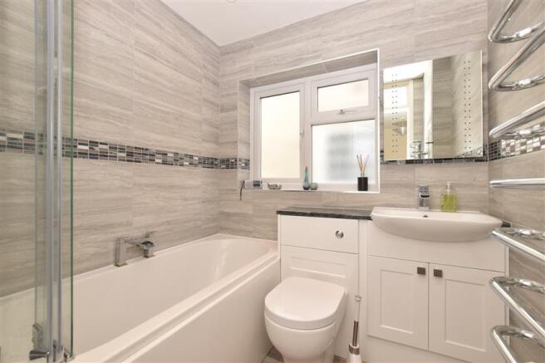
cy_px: 182
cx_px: 272
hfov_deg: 100.4
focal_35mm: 15
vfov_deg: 77.3
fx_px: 227
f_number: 9
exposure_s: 1/80
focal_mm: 10
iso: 400
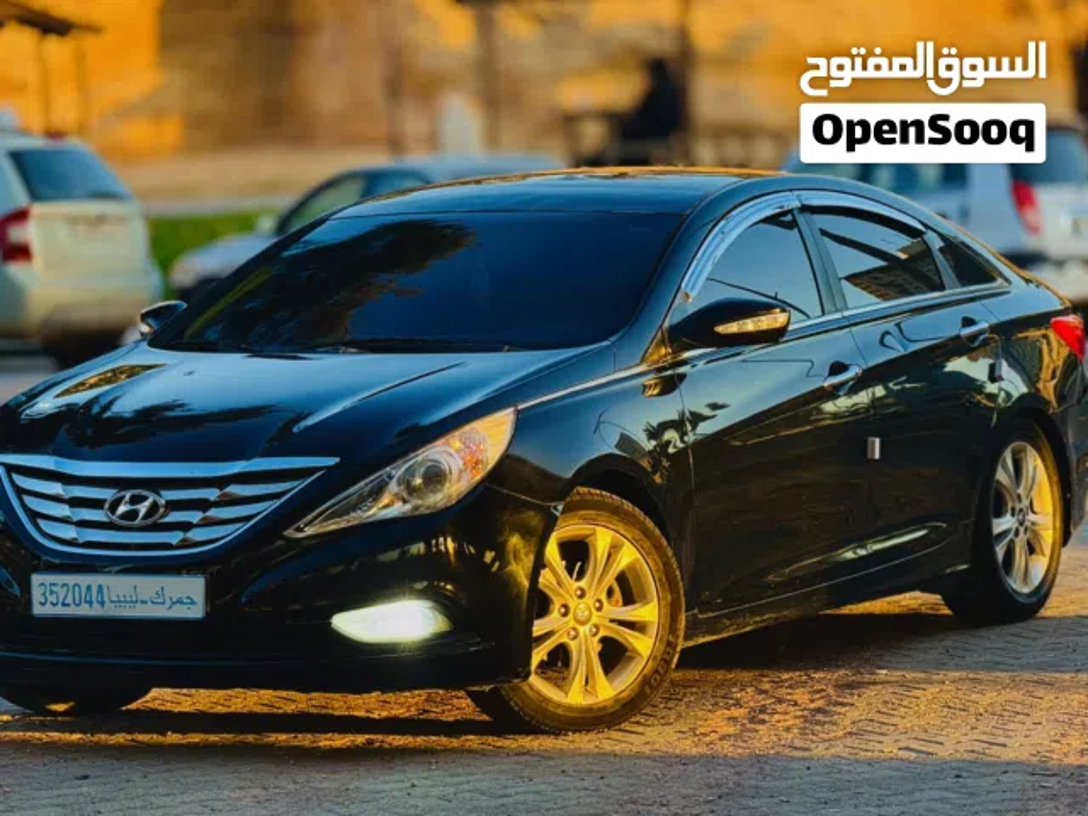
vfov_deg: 12.3
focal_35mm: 120
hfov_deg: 16.4
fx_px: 3772
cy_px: 408
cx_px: 544
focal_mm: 15.66
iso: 50
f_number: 2.8
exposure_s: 1/99
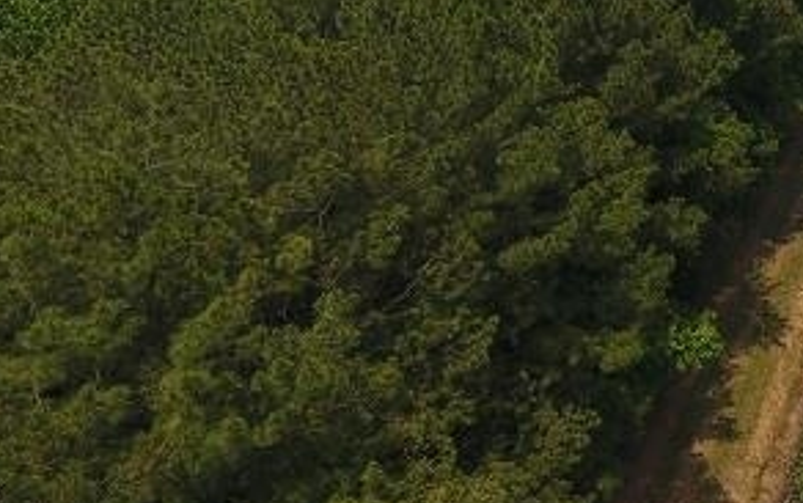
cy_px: -38
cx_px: 954
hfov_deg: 30.1
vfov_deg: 21.4
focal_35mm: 58
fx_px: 1270
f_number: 2.8
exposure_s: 1/133
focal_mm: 3.61
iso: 100
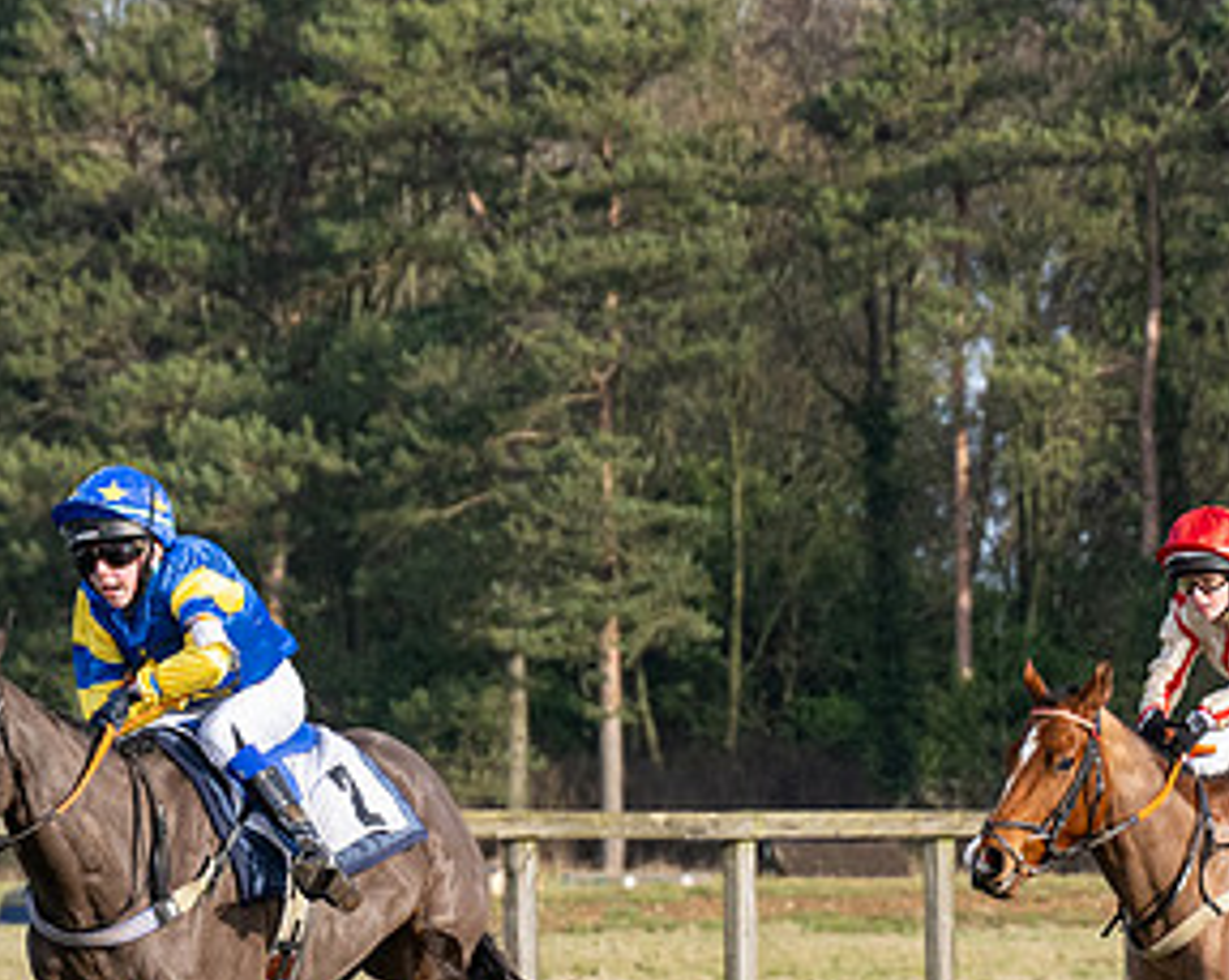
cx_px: 556
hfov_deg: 4.0
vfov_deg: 3.2
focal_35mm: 481
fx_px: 17478
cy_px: 946
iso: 400
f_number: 5
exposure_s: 1/2000
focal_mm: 125
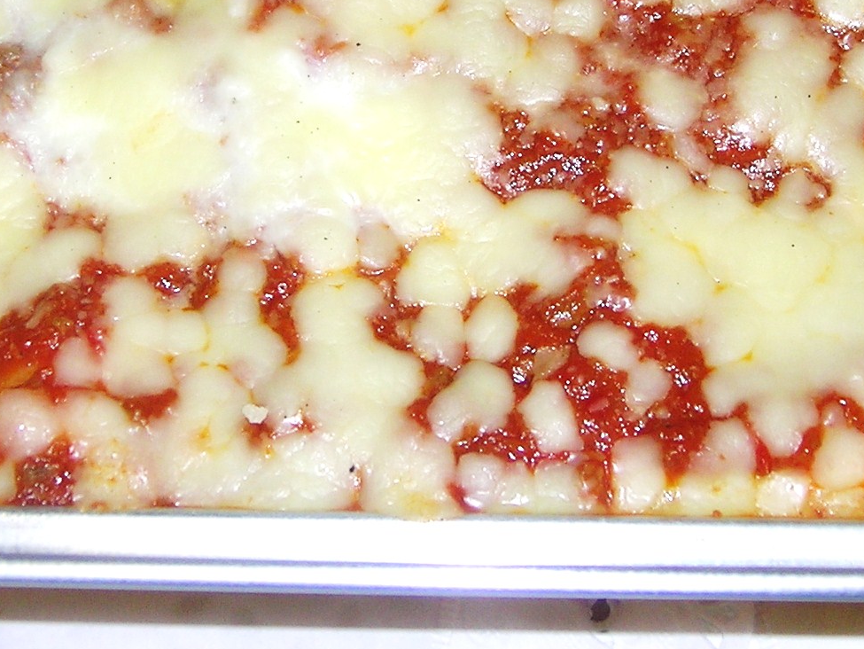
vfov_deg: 15.5
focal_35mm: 93
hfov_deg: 21.1
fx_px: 2322
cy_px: -65
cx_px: 370
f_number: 3
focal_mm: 7.2
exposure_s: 1/60.1
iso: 50
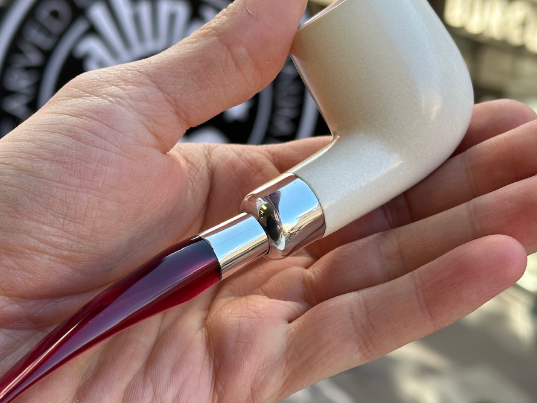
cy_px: 197
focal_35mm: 69
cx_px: 246
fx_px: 1071
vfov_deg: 21.3
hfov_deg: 28.1
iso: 64
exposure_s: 1/458
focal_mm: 6.86
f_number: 1.78
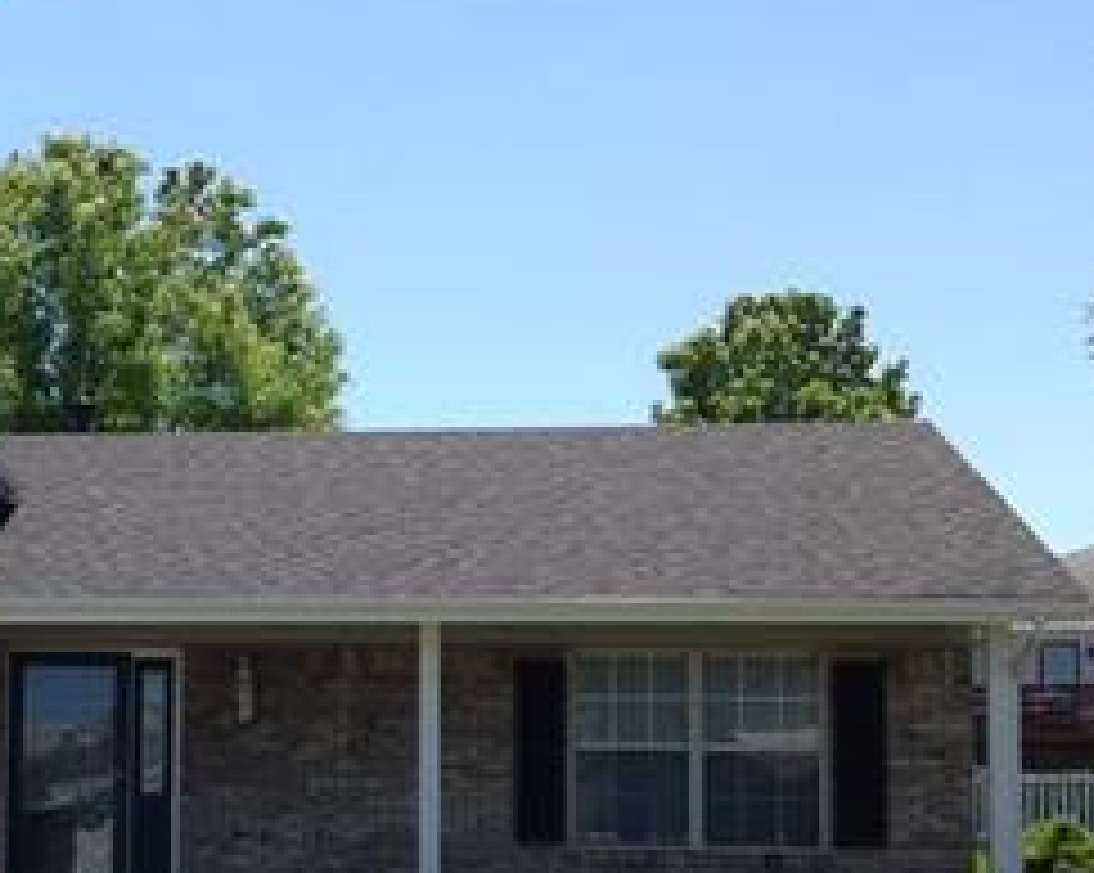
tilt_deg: +4.5
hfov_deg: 21.5
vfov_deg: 17.9
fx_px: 2750
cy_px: 652
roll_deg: -0.3
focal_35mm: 85
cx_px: -63
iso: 50
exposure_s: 1/1085
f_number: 2.4
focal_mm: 4.12
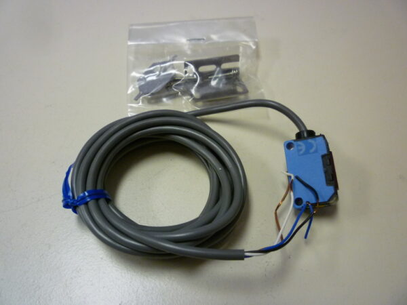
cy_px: 152
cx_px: 204
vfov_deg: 48.2
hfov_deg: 61.7
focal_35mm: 29
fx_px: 341
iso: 320
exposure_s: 1/30
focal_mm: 5.2
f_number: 3.3
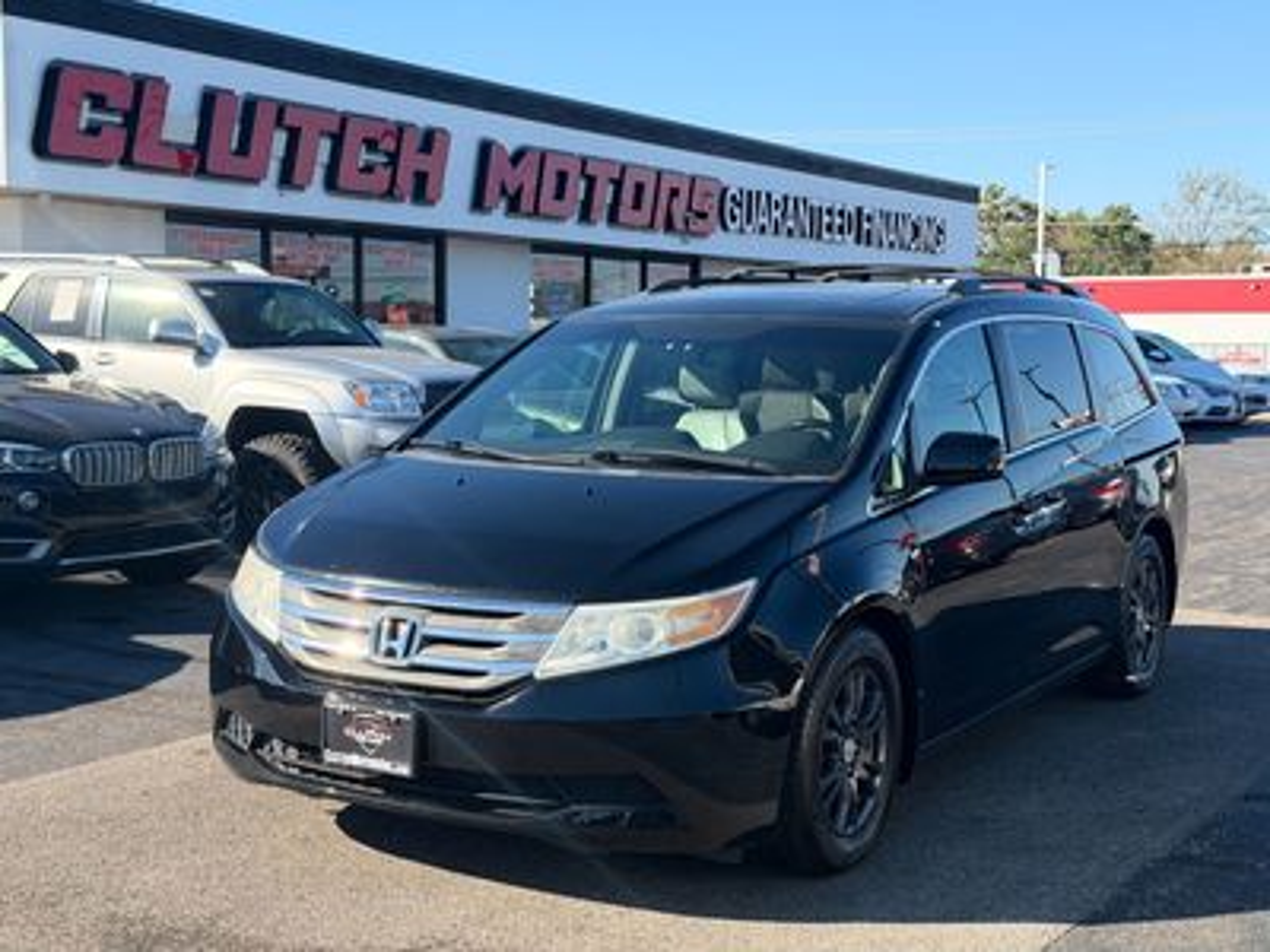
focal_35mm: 48
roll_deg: -1.1
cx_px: 635
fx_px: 1761
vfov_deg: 30.3
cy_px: 476
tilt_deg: -5.3
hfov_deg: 39.7
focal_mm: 6.76
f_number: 1.78
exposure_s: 1/2762
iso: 100
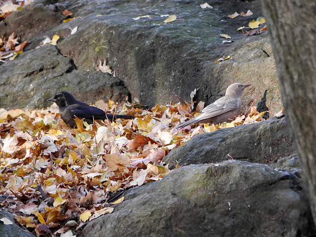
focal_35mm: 600
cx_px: 158
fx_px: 5477
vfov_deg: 2.5
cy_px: 118
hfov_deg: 3.3
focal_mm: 300
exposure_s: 1/250
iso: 2500
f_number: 5.6
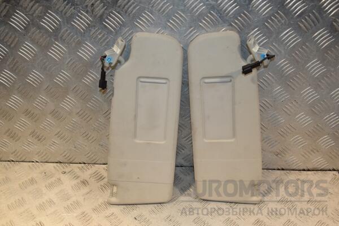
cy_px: 113
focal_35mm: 39
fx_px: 367
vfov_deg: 34.2
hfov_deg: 49.6
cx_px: 170
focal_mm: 26
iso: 800
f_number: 6.3
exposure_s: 1/200
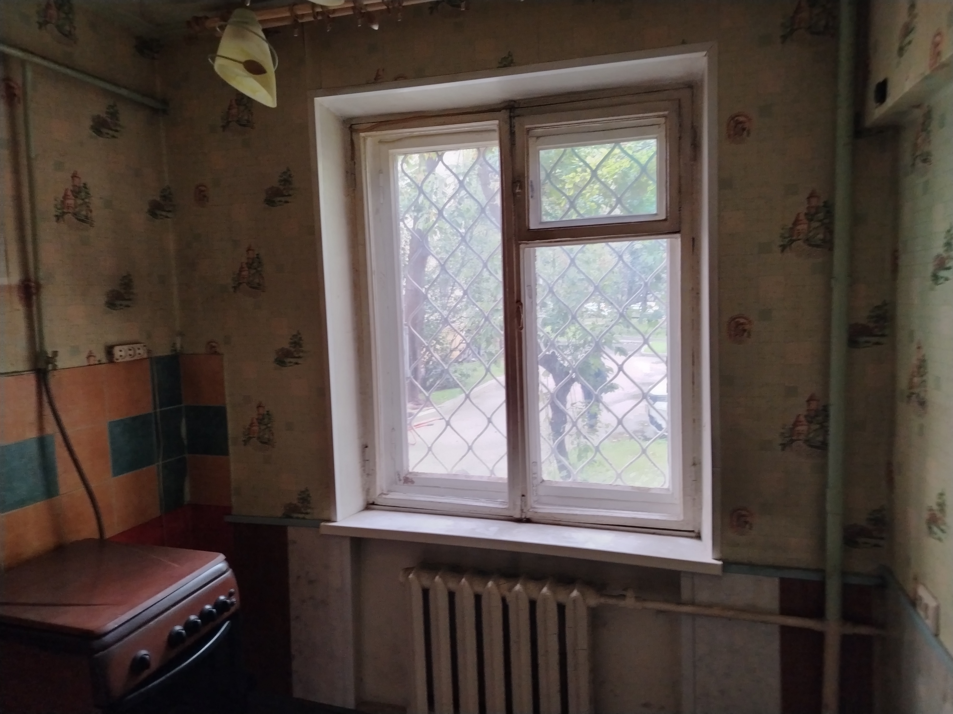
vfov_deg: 56.8
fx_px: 661
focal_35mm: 24
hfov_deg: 71.6
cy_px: 357
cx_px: 476
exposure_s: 1/33.3
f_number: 1.75
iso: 988
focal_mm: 5.25
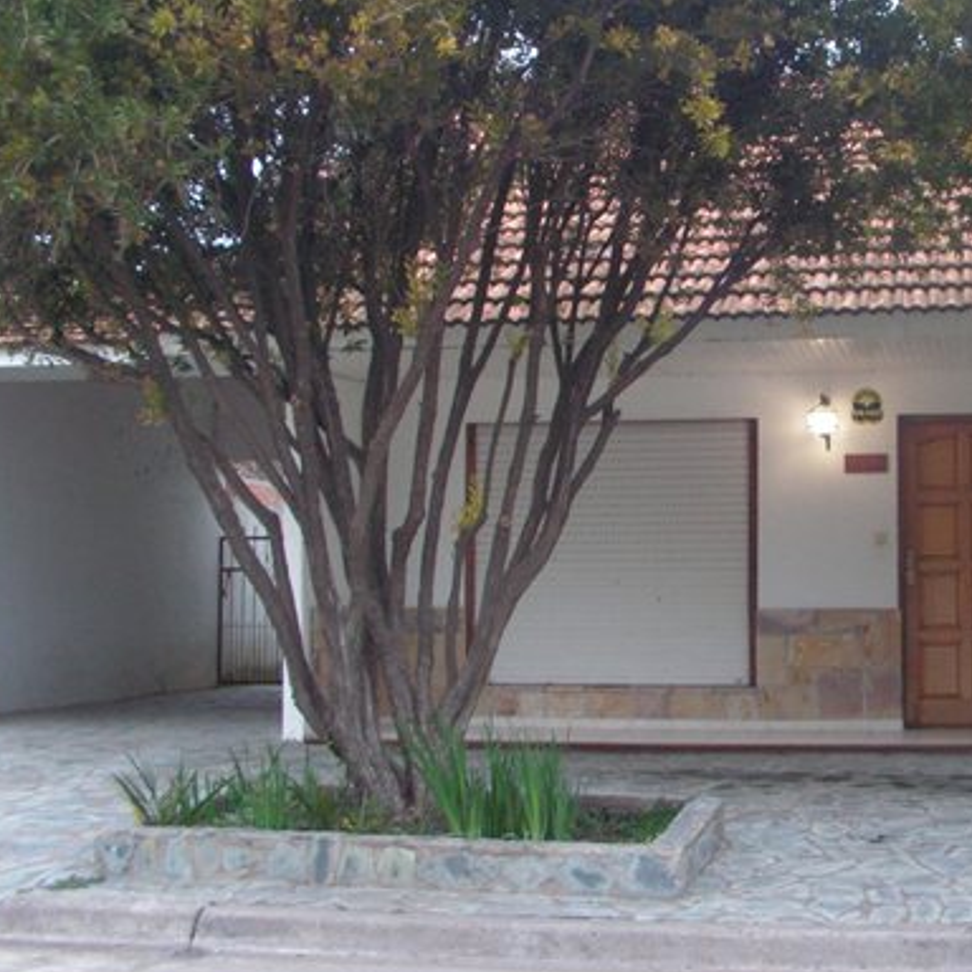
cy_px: 402
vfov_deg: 32.1
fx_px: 1684
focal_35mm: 53
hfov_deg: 31.3
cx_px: 782
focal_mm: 6
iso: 160
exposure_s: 1/40
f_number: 3.2
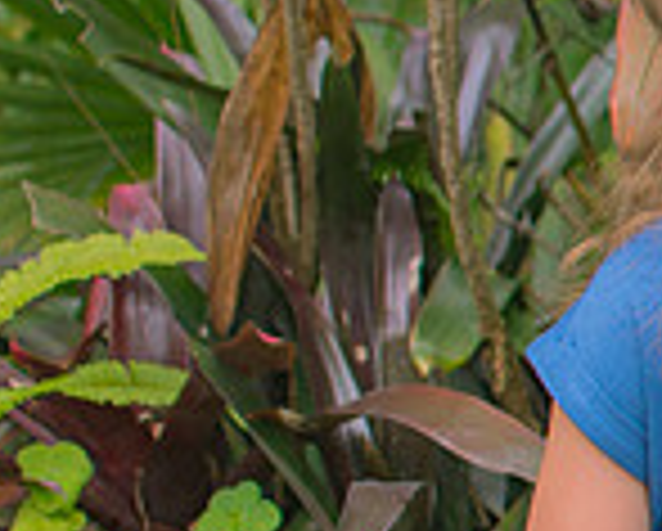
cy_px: 277
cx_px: 1193
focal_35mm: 192
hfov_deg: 9.5
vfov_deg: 8.1
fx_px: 3767
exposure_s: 1/250
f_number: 2.8
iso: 100
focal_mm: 35
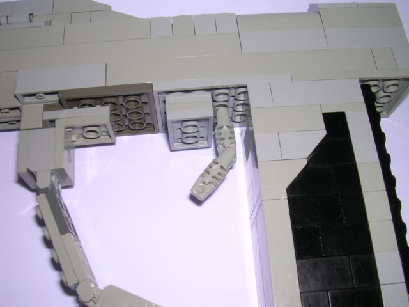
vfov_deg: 37.7
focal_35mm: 38
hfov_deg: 49.0
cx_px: 204
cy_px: 154
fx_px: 449
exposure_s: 1/60.1
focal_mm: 5.8
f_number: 5.6
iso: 100
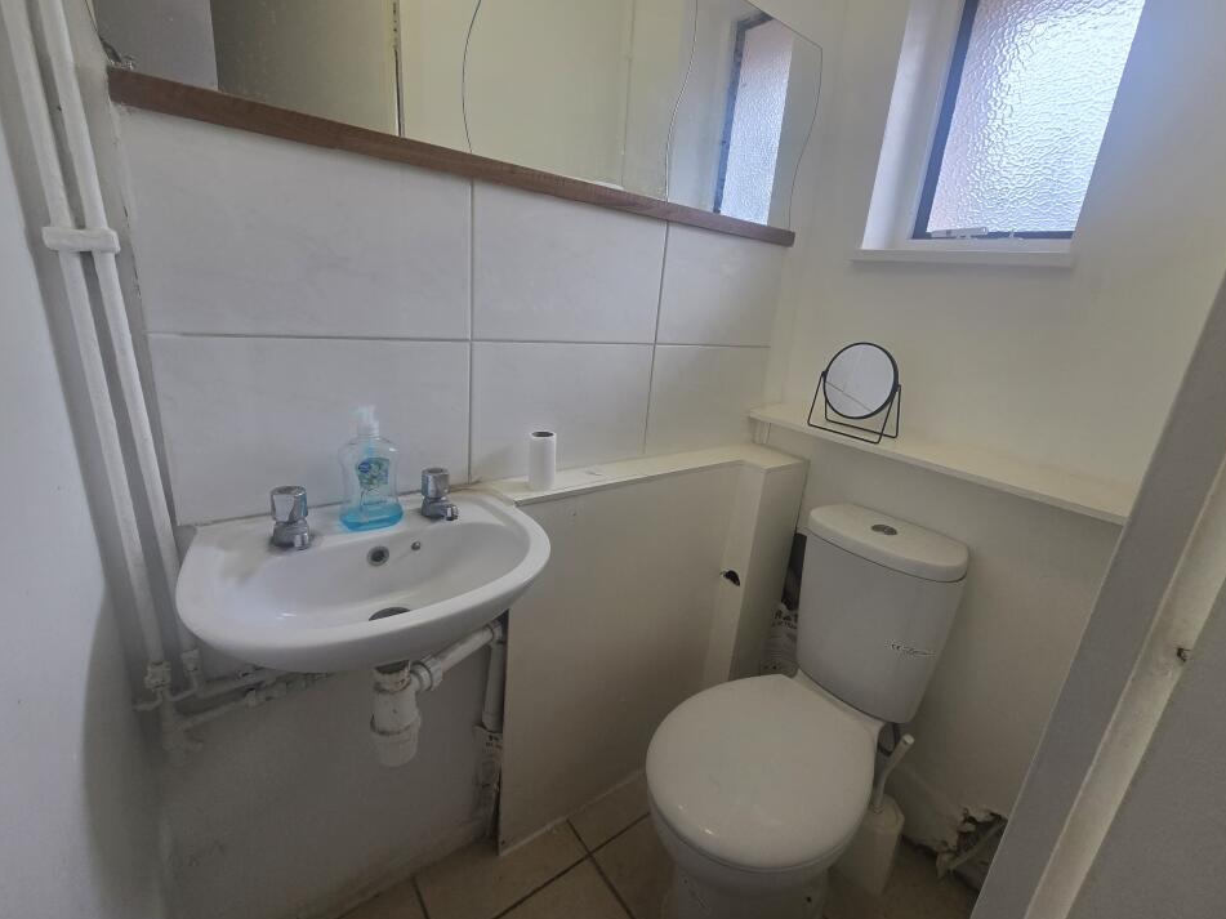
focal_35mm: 14
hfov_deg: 102.0
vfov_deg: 85.7
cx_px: 637
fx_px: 496
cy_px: 454
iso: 50
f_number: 2.2
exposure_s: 1/166
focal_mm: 2.2
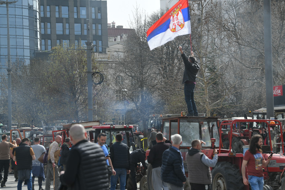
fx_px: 910
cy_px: 97
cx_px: 143
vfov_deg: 11.9
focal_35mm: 115
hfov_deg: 17.8
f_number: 5
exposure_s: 1/2000
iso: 320
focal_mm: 112
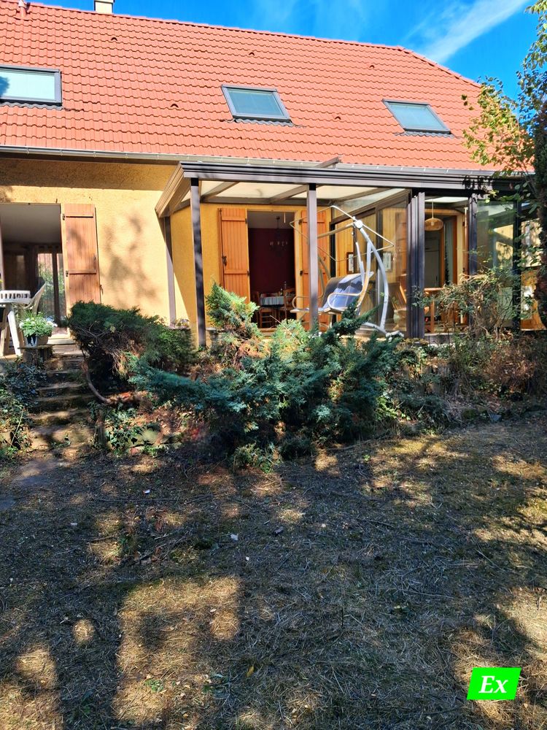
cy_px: 365
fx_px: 569
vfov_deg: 65.3
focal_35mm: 27
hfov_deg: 51.4
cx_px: 274
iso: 20
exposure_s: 1/278
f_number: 1.8
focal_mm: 4
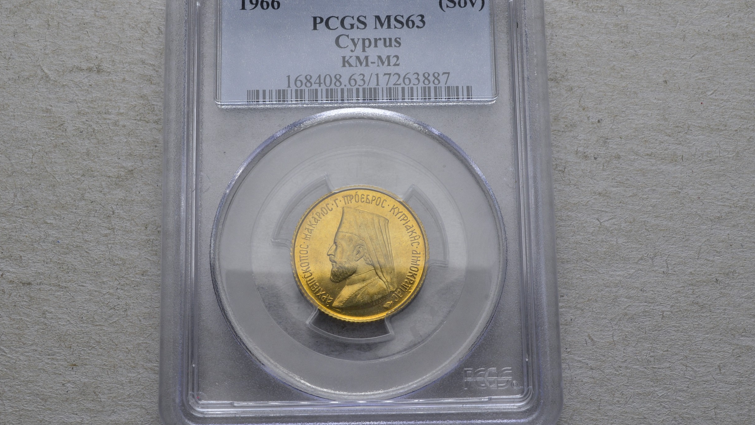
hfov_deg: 36.6
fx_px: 1141
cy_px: 197
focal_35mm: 57
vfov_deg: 21.1
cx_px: 379
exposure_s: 1/250
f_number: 14
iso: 400
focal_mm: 36
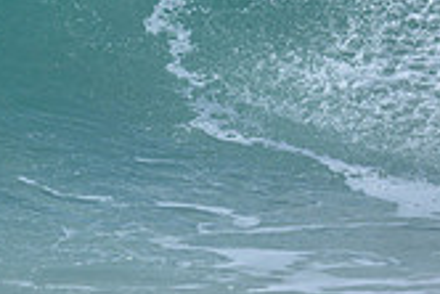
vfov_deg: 0.5
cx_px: -265
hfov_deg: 0.7
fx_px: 34153
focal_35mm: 2792
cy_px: -91
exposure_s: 1/2000
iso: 360
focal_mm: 800
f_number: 6.3
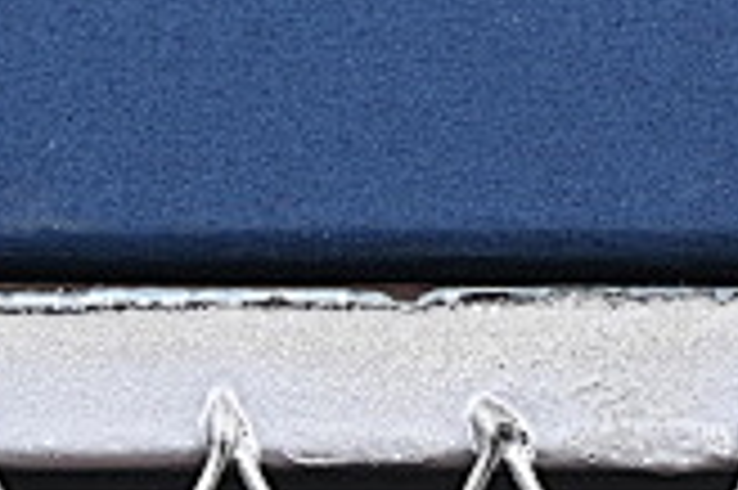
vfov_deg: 2.7
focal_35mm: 495
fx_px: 10137
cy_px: -742
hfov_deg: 4.2
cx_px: 922
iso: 160
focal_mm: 50
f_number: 6.3
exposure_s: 1/60
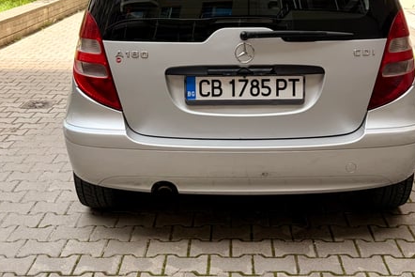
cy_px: 98
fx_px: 542
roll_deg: -0.8
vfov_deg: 28.5
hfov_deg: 41.8
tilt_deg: -16.2
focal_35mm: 47
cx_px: 232
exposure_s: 1/873
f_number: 1.6
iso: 64
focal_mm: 5.96
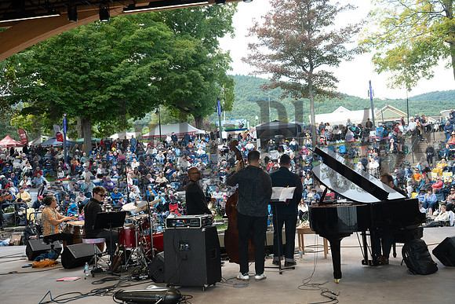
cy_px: 152
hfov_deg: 49.5
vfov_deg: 34.2
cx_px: 228
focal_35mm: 39
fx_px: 493
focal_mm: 39
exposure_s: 1/100
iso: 500
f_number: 8
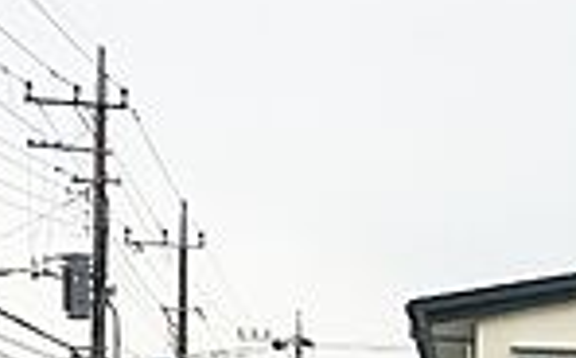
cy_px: 473
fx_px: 2022
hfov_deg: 14.4
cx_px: 1027
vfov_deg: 9.9
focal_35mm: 129
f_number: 2.2
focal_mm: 4.15
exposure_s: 1/1131
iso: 25
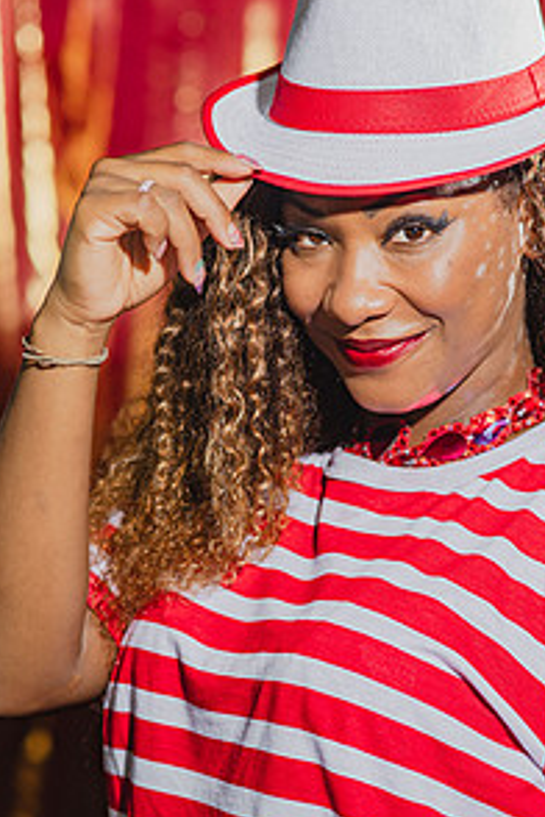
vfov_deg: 15.8
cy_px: 456
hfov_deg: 10.5
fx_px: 2952
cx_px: 371
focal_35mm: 130
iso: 125
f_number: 2.5
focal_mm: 85
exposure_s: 1/200
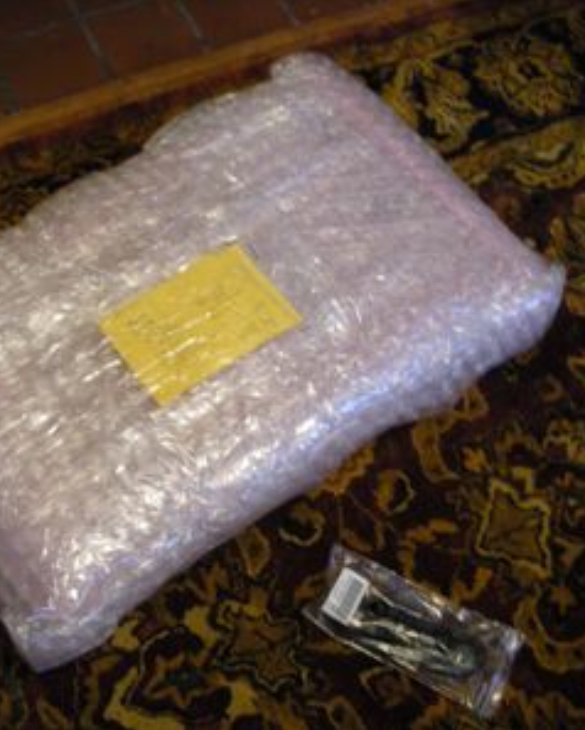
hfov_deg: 32.5
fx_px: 995
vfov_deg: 40.3
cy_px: 366
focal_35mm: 46
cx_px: 197
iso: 264
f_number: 2.8
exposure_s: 1/8.1
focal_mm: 5.8
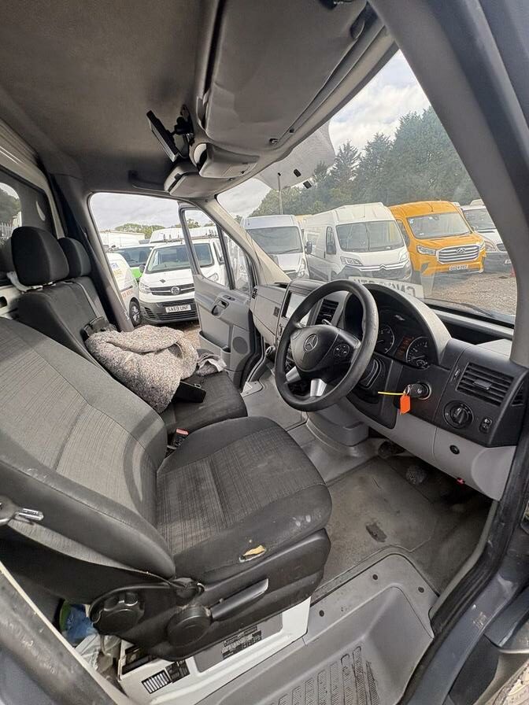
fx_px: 285
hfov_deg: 85.7
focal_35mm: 14
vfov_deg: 102.1
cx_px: 264
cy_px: 352
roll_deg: +0.0
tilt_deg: -24.8
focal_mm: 2.22
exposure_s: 1/189
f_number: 2.2
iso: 40
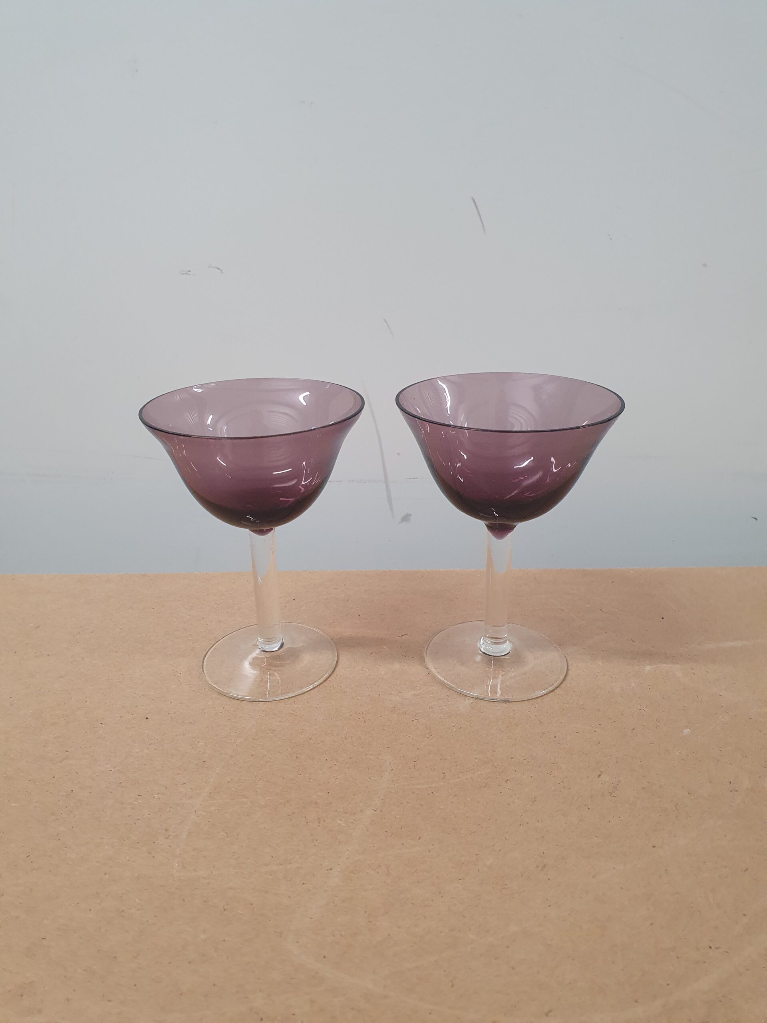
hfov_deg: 53.1
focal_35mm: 26
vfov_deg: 67.3
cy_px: 512
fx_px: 768
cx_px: 384
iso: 320
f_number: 2.4
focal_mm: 4.32
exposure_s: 1/50
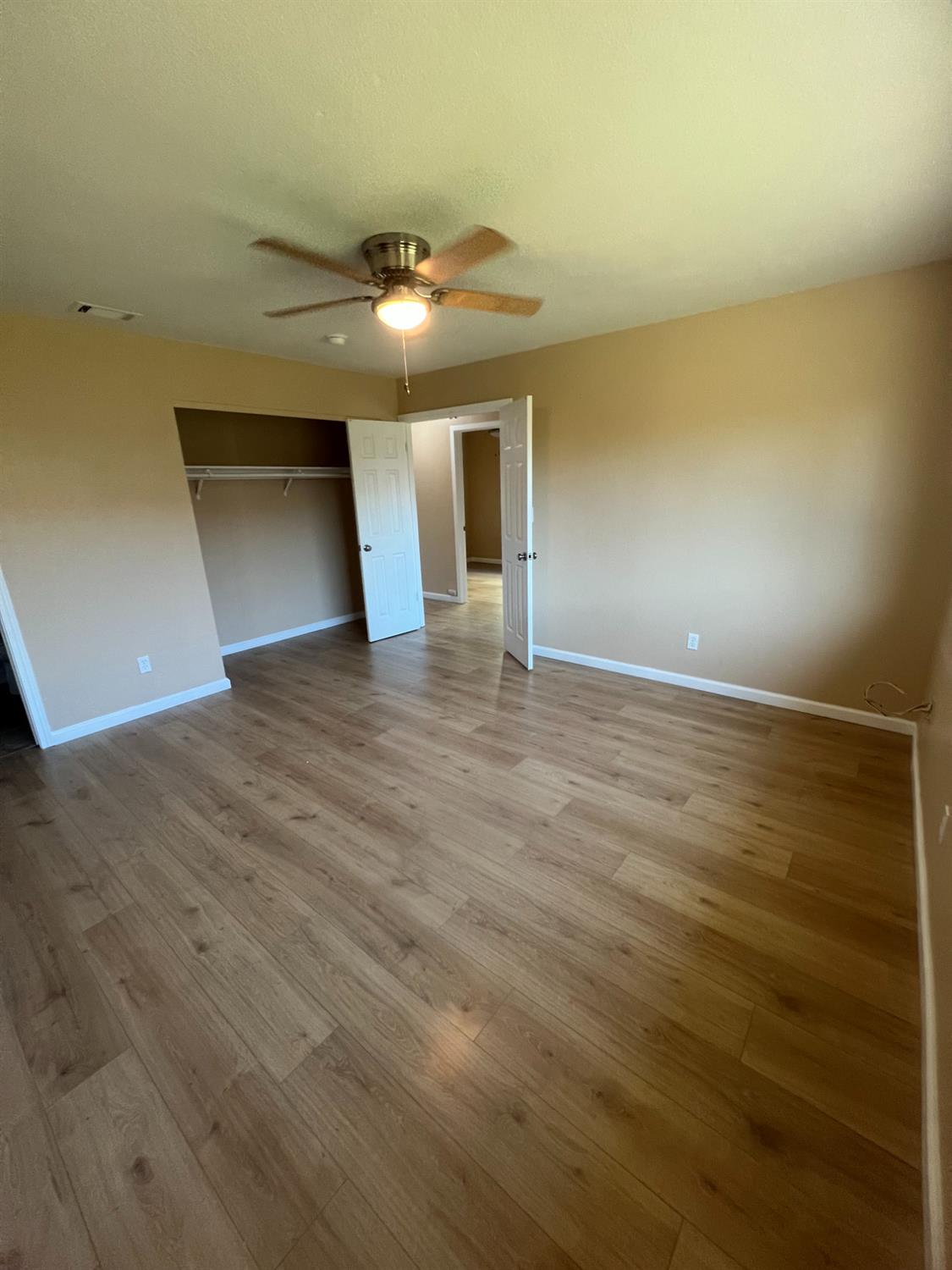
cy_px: 635
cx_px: 476
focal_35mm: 13
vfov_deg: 106.2
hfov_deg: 89.9
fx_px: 477
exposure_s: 1/120
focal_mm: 1.57
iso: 200
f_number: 1.8
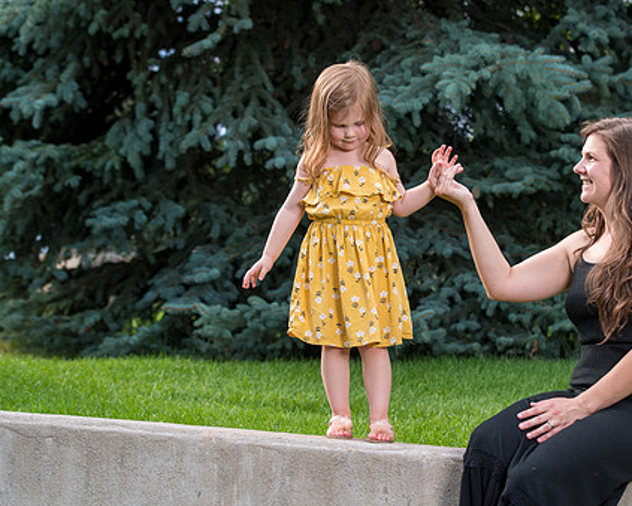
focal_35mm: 90
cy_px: 253
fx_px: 1685
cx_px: 415
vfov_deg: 17.1
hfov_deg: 21.2
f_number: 5
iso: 250
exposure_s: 1/200
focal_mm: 70
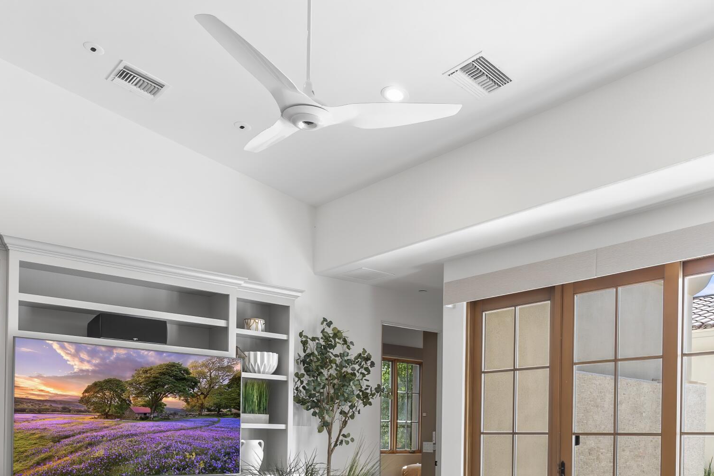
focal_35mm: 34
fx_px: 674
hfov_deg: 55.7
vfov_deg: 36.3
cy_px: 436
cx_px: 397
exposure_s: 1/3.33
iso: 400
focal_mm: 17
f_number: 8
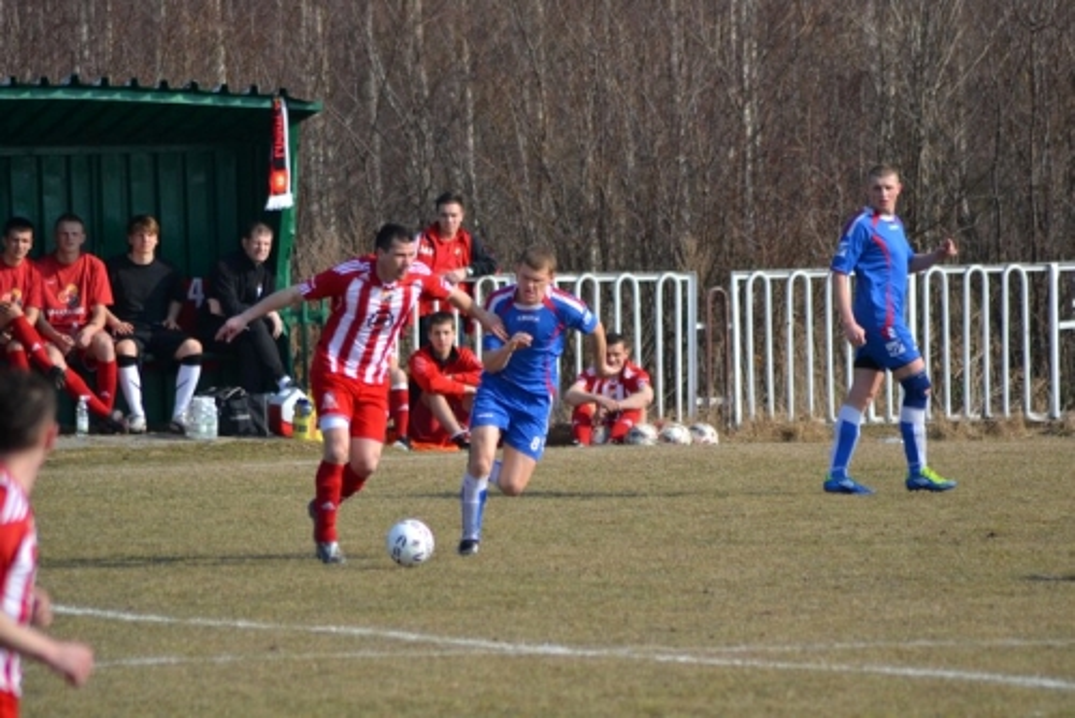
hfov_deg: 4.9
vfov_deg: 3.3
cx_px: 538
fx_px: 12548
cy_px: 359
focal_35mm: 420
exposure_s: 1/1600
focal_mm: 280
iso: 400
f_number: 5.3
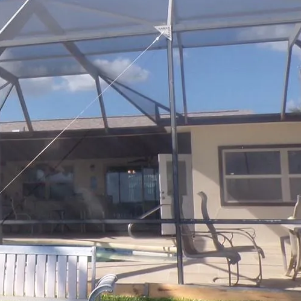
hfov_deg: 24.0
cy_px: 126
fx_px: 669
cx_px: -17
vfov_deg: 25.3
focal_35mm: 68
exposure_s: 1/60
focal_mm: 4.3
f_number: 8
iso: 80
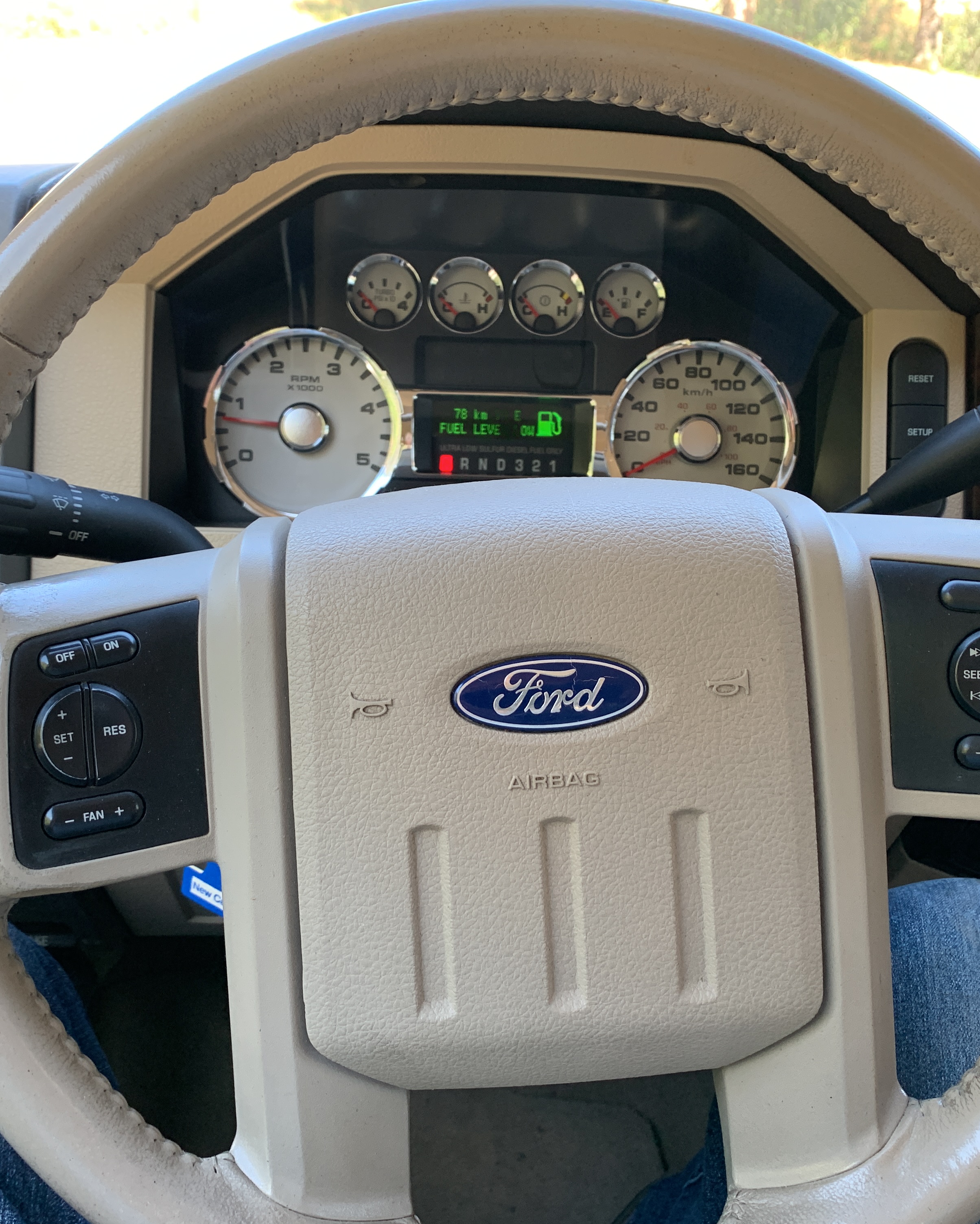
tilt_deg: -28.4
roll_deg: -2.4
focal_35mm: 34
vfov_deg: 52.8
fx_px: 1233
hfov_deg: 43.4
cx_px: 501
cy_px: 613
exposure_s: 1/105
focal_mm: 4.25
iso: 100
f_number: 1.8
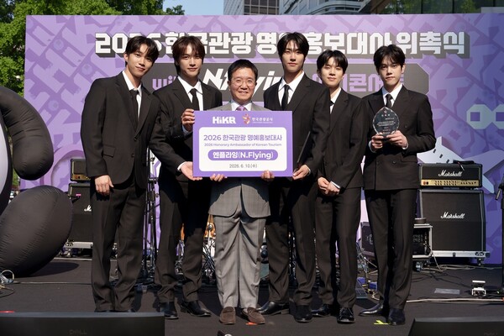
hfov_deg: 41.9
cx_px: 252
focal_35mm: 47
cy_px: 168
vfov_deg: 28.6
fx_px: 658
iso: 100
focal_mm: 47
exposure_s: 1/250
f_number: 6.3
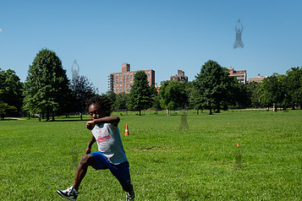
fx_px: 470
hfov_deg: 34.2
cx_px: 47
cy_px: 164
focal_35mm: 56
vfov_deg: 23.8
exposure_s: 1/2000
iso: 200
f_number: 3.5
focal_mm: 24
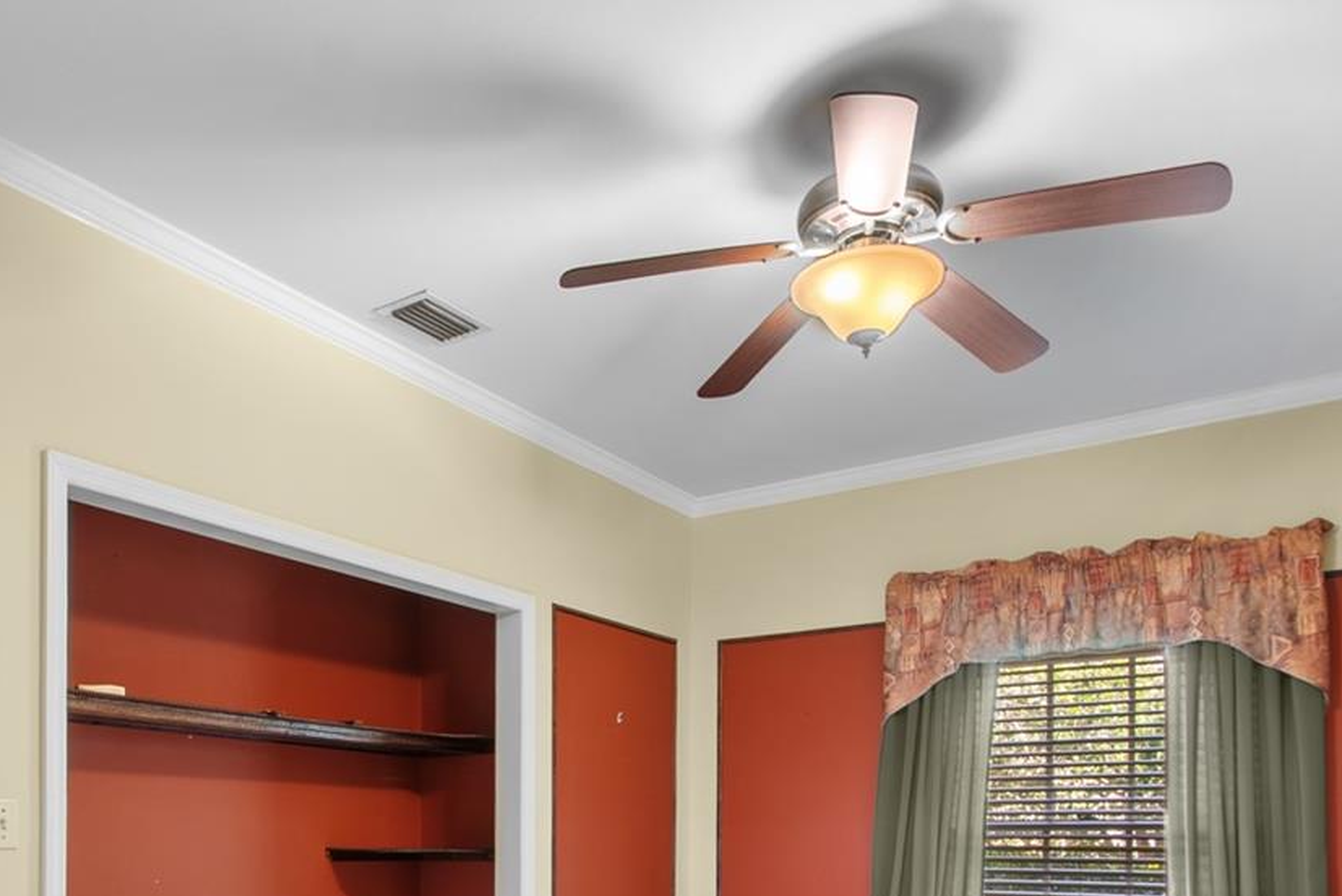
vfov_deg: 41.1
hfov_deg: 62.9
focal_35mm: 29
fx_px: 1081
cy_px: 825
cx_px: 514
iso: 100
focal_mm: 10
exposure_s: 30
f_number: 7.1
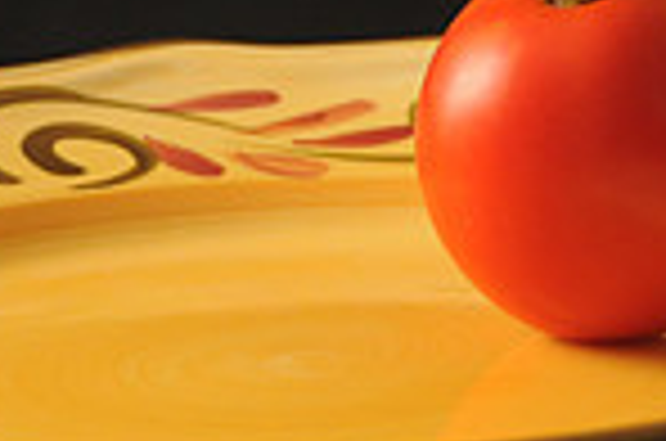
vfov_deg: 2.9
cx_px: 266
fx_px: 8695
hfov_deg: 4.4
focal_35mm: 471
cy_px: 29
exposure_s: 1/100
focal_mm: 80
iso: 800
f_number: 5.6
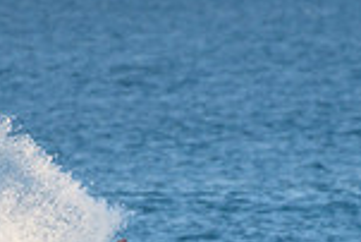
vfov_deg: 0.7
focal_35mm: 1915
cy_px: 421
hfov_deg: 1.1
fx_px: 19221
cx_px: 172
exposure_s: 1/2000
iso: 1000
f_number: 5.6
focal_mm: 500
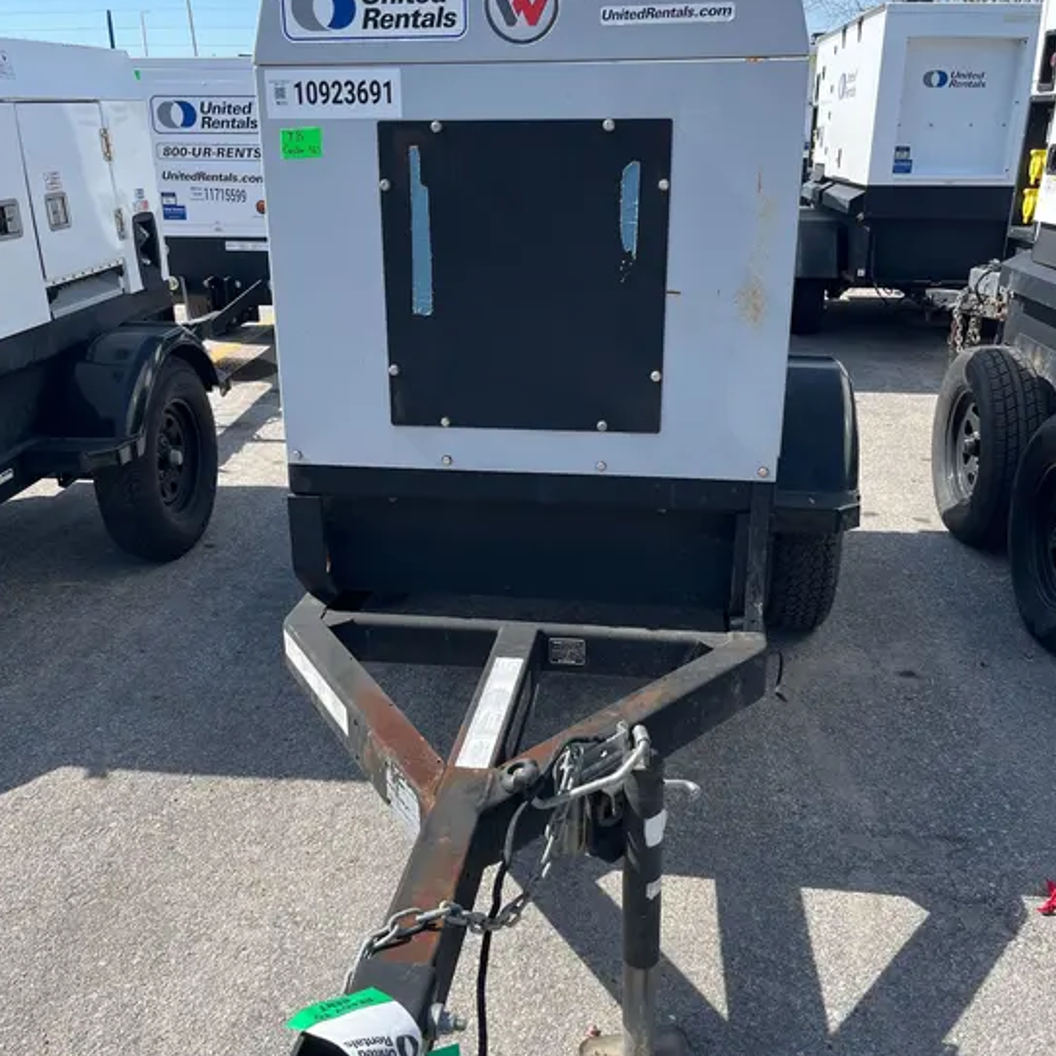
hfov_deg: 52.5
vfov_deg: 52.5
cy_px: 520
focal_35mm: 31
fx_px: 1070
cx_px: 527
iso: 50
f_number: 1.6
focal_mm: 5.1
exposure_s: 1/2410
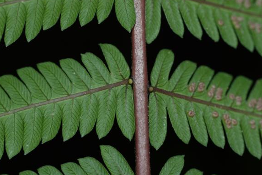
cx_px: 132
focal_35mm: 110
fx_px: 802
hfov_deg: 18.6
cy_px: 87
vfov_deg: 12.5
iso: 100
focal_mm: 70
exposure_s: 1/60
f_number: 8
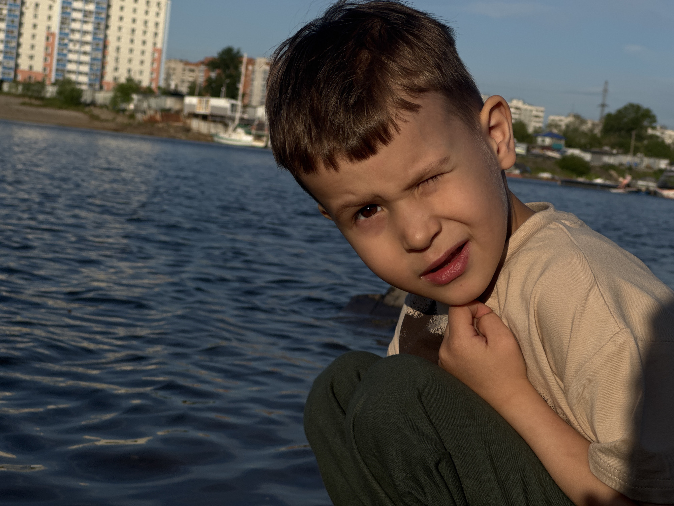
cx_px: 337
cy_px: 253
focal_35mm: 77
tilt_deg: -3.6
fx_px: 1499
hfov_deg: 25.3
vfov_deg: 19.1
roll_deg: -6.6
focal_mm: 9
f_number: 2.8
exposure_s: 1/1340
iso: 25
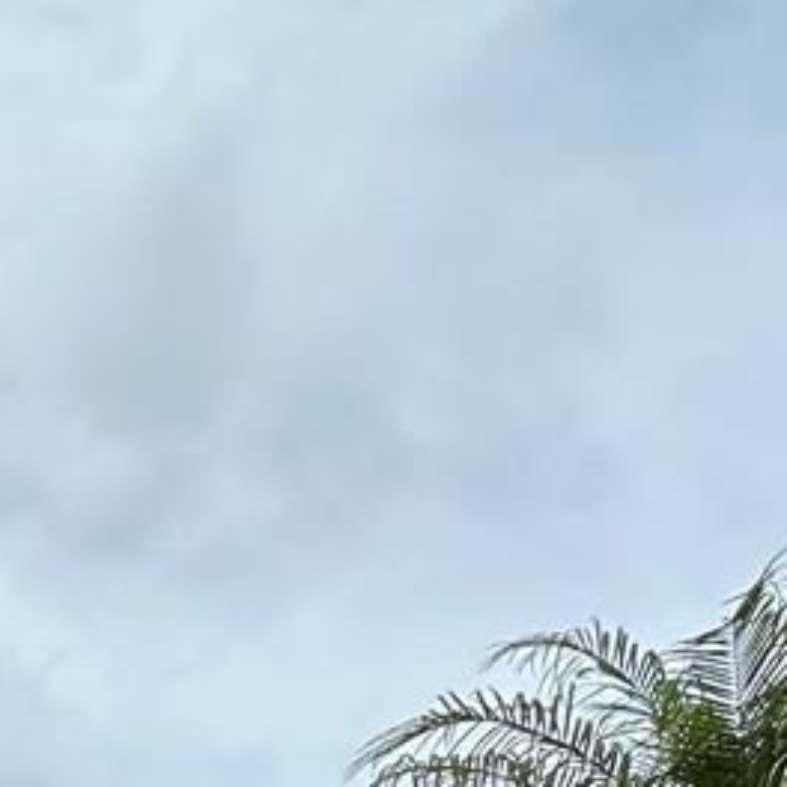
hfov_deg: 19.6
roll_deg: -1.8
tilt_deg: -5.3
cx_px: -444
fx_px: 1929
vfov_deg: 16.8
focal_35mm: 75
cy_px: 1598
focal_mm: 2.22
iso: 50
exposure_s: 1/849
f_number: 2.2
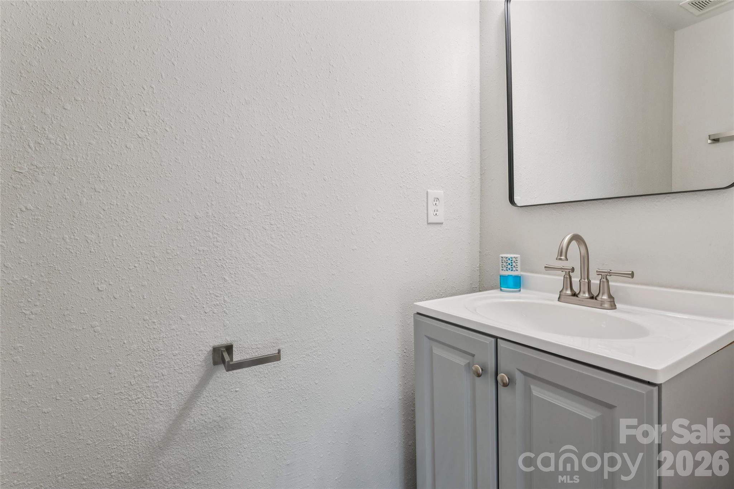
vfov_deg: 71.1
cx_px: 367
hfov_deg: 94.0
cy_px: 244
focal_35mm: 17
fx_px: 342
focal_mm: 16.8
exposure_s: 1/2
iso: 100
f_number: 13
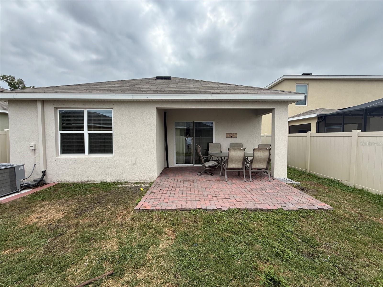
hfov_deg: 102.1
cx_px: 192
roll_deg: -0.4
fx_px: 155
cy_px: 144
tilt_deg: -0.6
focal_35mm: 14
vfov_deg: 85.7
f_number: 2.2
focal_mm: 2.22
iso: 50
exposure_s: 1/928
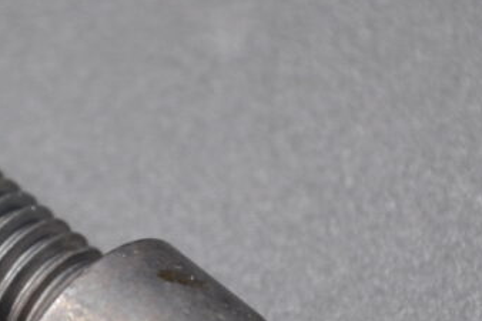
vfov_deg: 4.7
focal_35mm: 293
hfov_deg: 7.0
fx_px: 3918
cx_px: -14
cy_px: 245
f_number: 5.6
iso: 400
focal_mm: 55
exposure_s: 1/25
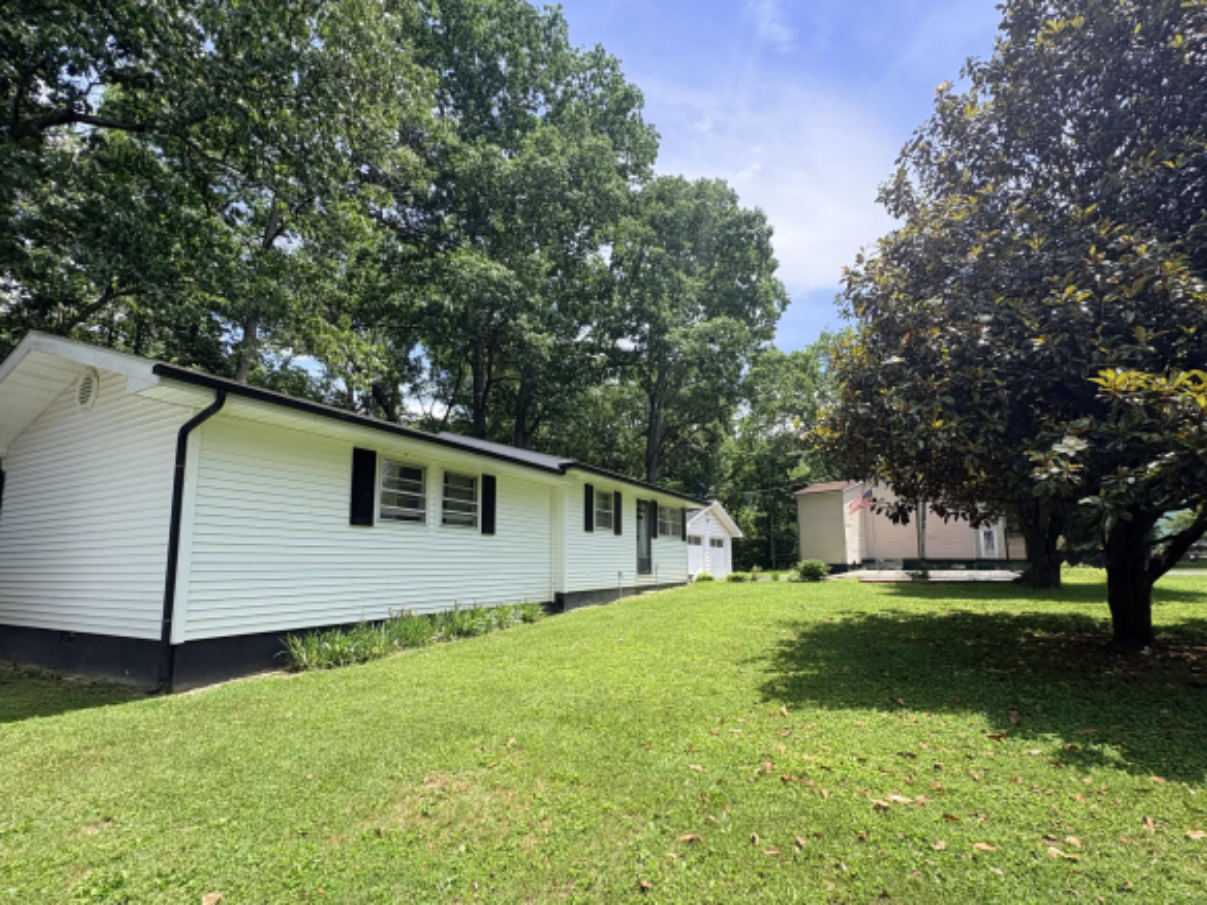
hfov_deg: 94.5
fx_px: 558
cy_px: 504
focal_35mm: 16
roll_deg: +1.6
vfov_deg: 77.8
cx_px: 623
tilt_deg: +7.8
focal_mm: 2.22
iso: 64
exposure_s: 1/1143
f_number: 2.2
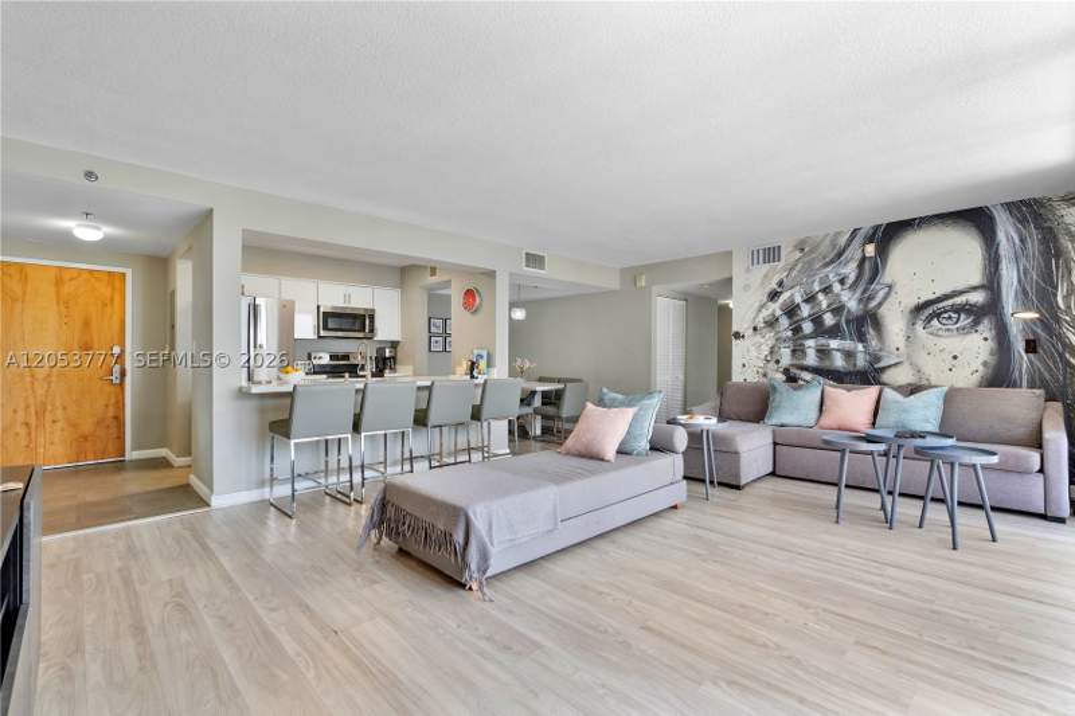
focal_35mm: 16
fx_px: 478
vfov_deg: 73.7
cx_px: 538
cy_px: 358
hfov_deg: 96.7
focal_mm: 16
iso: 640
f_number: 8
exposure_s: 1/40
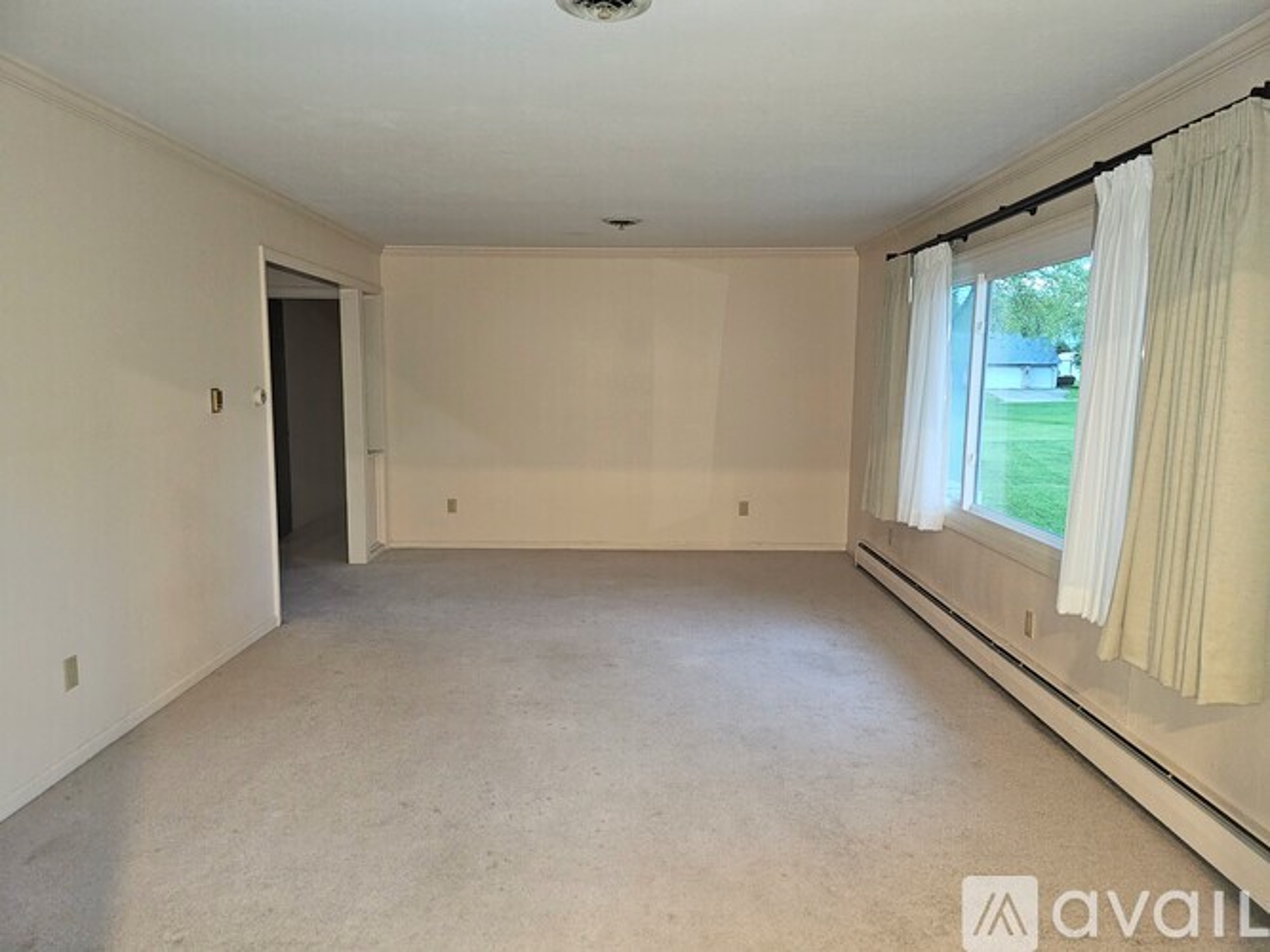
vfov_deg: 58.9
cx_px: 635
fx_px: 844
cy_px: 476
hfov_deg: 73.9
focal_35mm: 23
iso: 200
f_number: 1.7
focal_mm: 6.3
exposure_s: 1/9.99
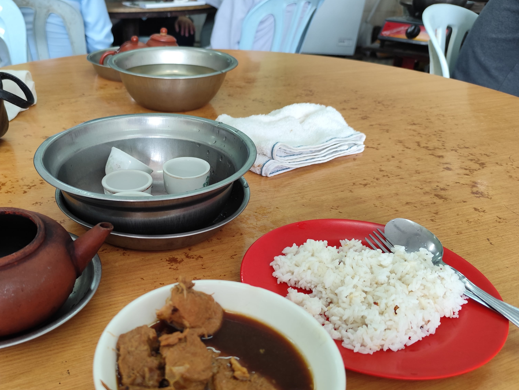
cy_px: 250
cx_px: 172
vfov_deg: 45.0
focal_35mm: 31
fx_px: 465
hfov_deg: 57.1
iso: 400
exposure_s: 1/100
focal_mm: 6.14
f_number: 1.65
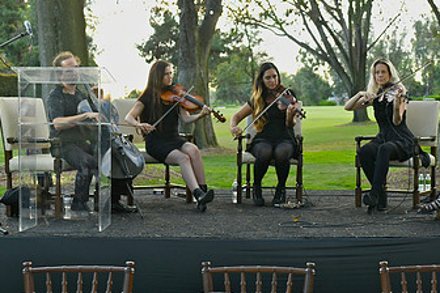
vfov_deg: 19.7
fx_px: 843
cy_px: 150
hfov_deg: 28.9
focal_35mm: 69
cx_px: 316
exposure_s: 1/250
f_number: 4.5
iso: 1000
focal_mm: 40
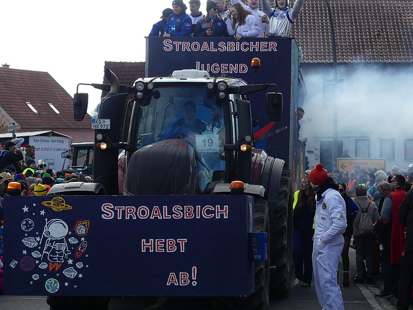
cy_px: 155
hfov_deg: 19.3
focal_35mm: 102
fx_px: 1217
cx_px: 206
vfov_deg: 14.5
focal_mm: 18.3
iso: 100
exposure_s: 1/500
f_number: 4
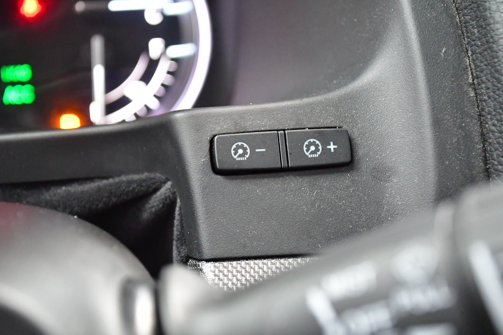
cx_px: 252
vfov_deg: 22.6
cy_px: 168
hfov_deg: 33.4
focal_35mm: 60
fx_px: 838
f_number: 5.6
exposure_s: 1/40
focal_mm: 40
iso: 10000
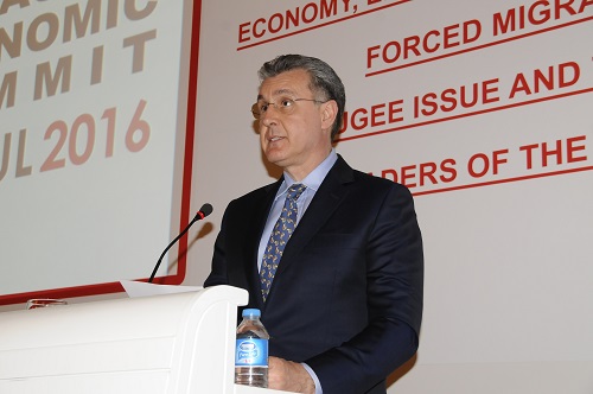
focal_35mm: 66
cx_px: 296
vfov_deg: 20.6
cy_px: 197
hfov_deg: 30.5
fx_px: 1086
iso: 800
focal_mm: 44
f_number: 7.1
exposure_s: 1/60
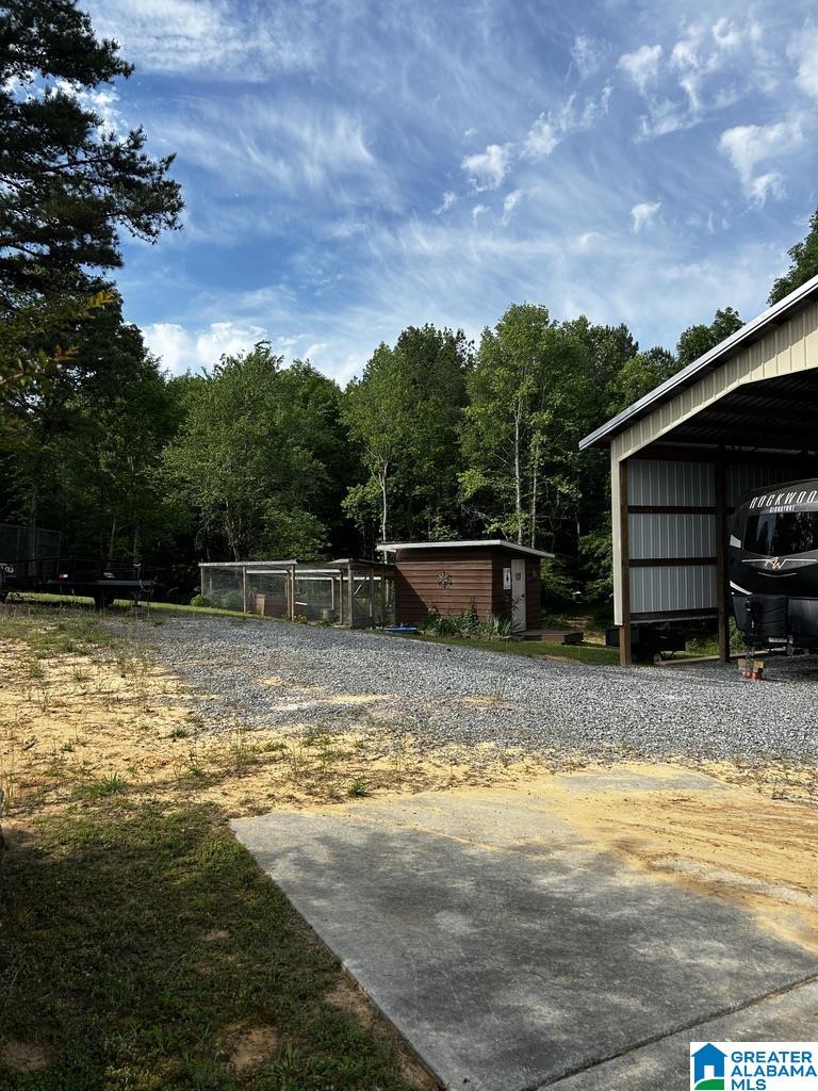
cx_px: 409
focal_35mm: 26
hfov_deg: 53.1
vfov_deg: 67.3
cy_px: 546
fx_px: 819
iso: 50
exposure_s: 1/3460
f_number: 1.5
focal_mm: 5.7
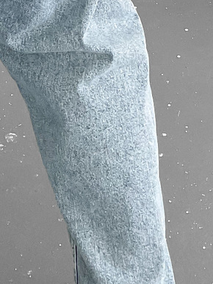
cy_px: -277
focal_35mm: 120
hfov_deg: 12.3
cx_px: 71
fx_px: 985
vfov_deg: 14.0
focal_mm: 3
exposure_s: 1/100
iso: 64
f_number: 1.8
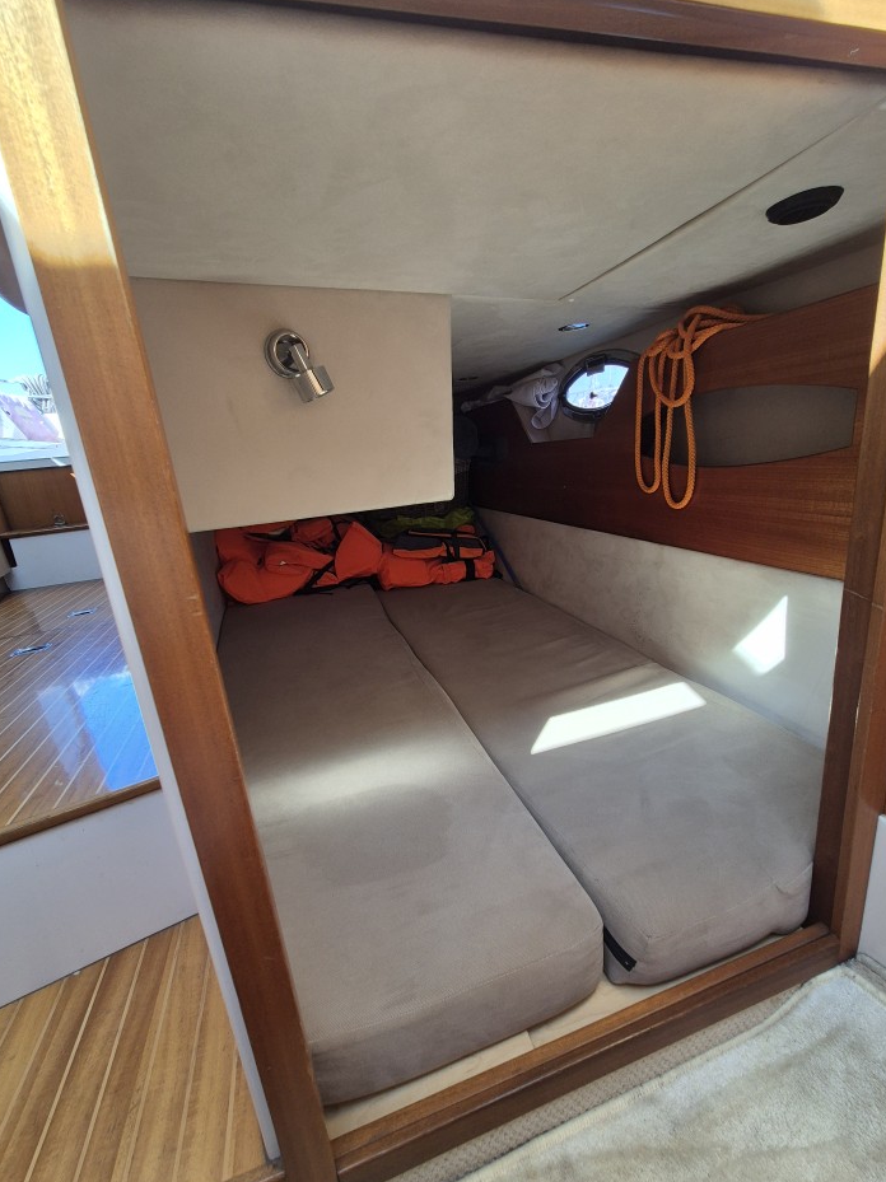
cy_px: 607
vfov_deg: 102.1
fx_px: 478
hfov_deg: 85.6
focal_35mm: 14
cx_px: 451
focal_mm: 2.2
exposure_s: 1/110
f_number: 2.2
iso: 50
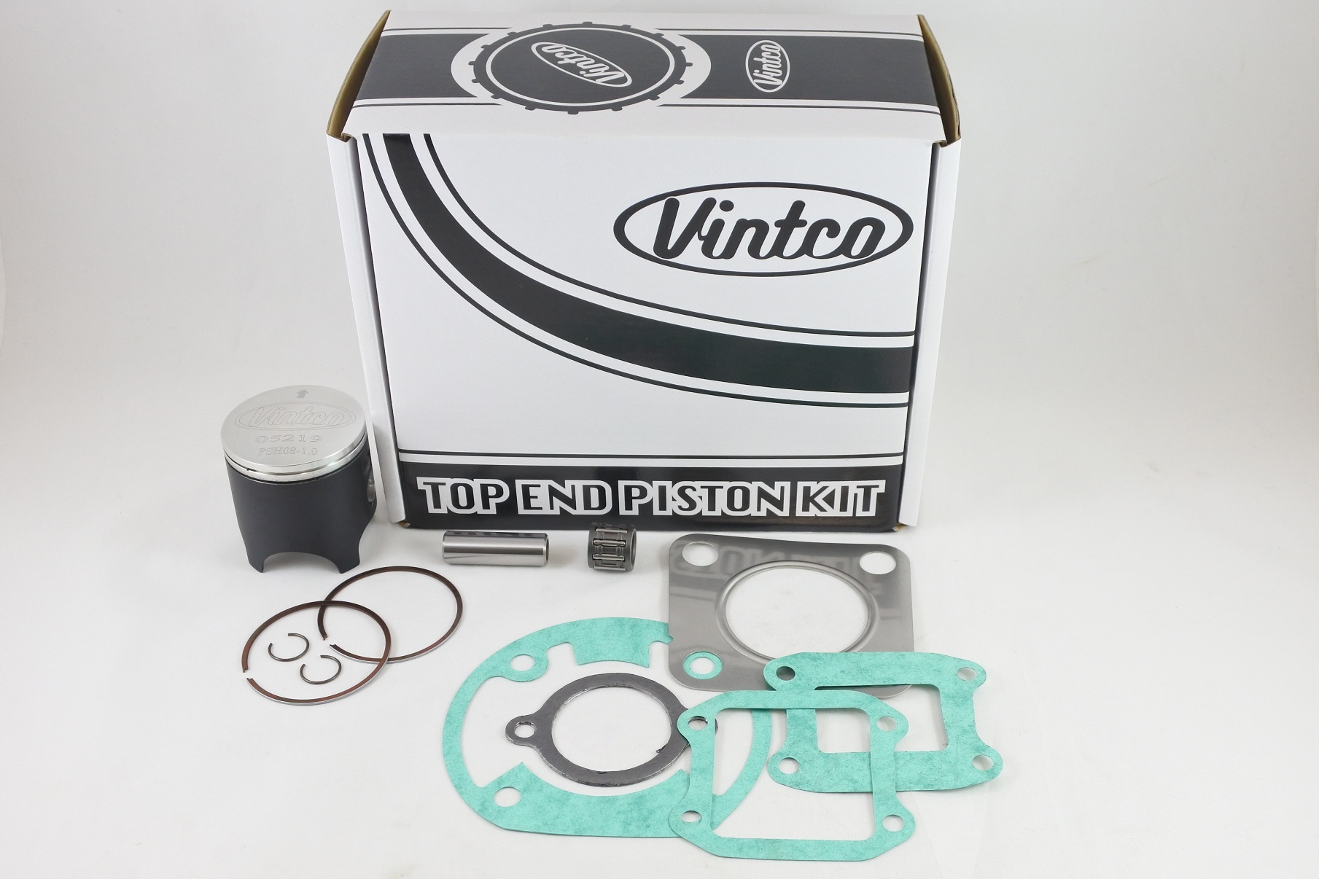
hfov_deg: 53.1
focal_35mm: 36
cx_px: 660
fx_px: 1319
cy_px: 440
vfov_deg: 36.9
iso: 450
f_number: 4
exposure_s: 1/125
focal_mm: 13.7
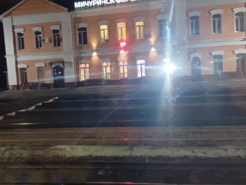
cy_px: 97
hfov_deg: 39.2
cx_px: 80
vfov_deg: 30.3
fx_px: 341
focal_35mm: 48
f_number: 1.6
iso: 1363
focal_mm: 4.09
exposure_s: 1/20
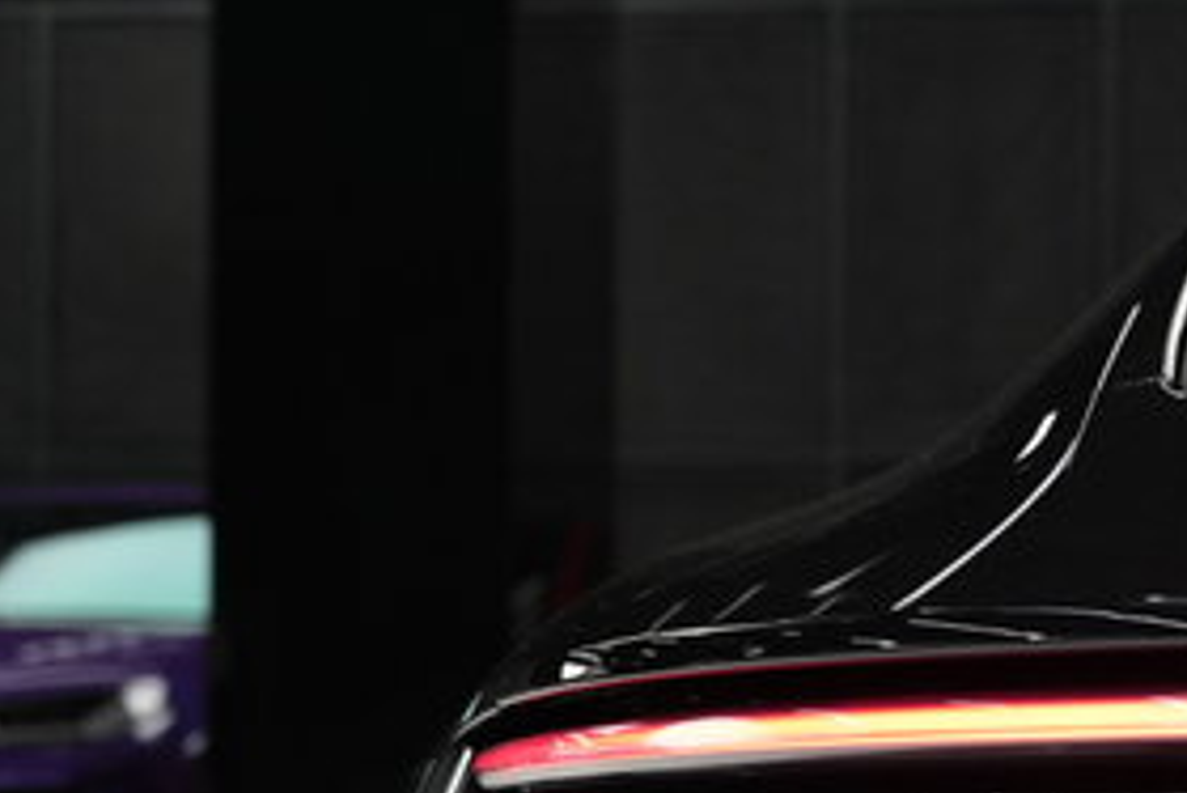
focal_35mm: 96
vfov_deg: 14.1
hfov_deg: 20.0
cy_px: 759
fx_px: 3167
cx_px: 1410
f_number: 4
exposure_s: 1/60
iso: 2000
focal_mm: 35
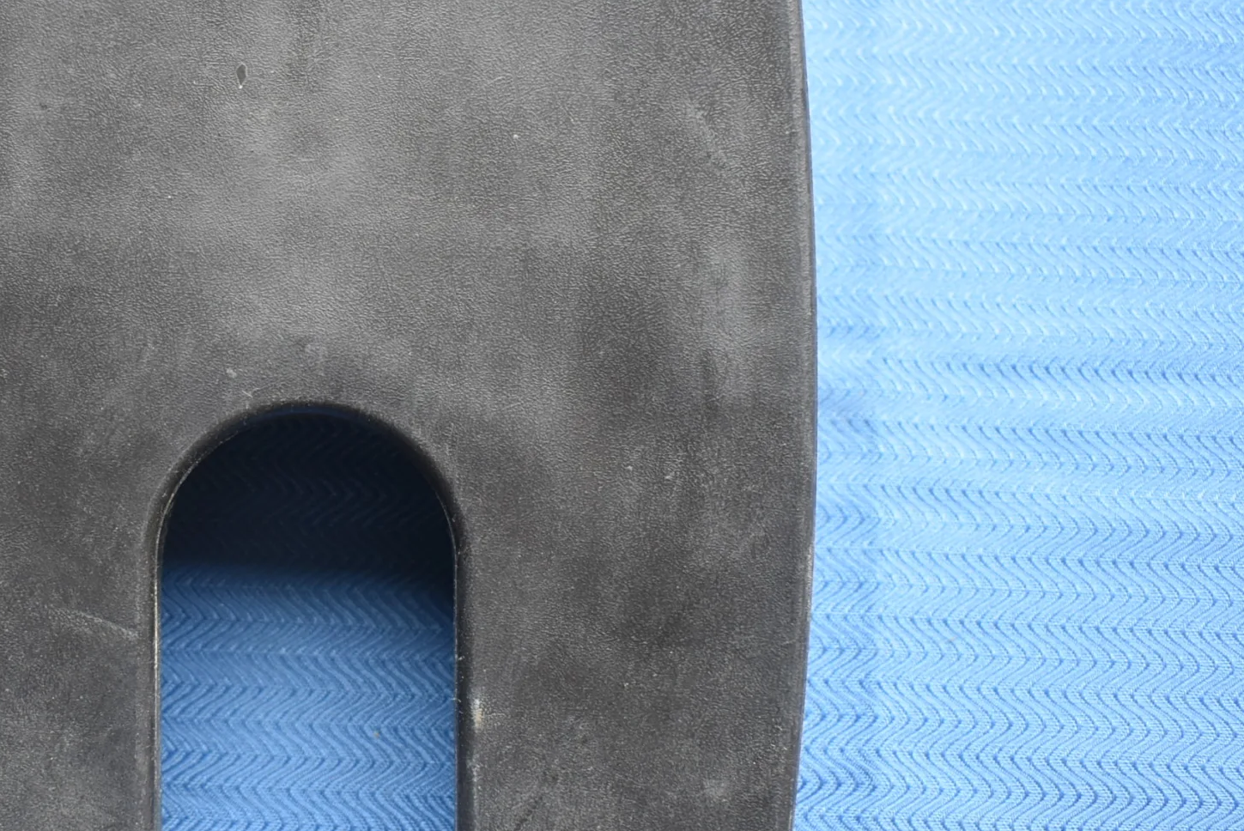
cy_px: 458
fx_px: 1832
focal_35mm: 53
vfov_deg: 25.5
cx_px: 308
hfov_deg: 36.6
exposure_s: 1/250
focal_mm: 20
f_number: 3.8
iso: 720
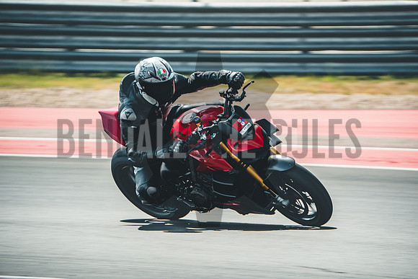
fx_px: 6968
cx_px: 209
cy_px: 140
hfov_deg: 3.4
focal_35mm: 600
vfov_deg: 2.3
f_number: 6.4
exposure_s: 1/320
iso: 320
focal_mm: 400
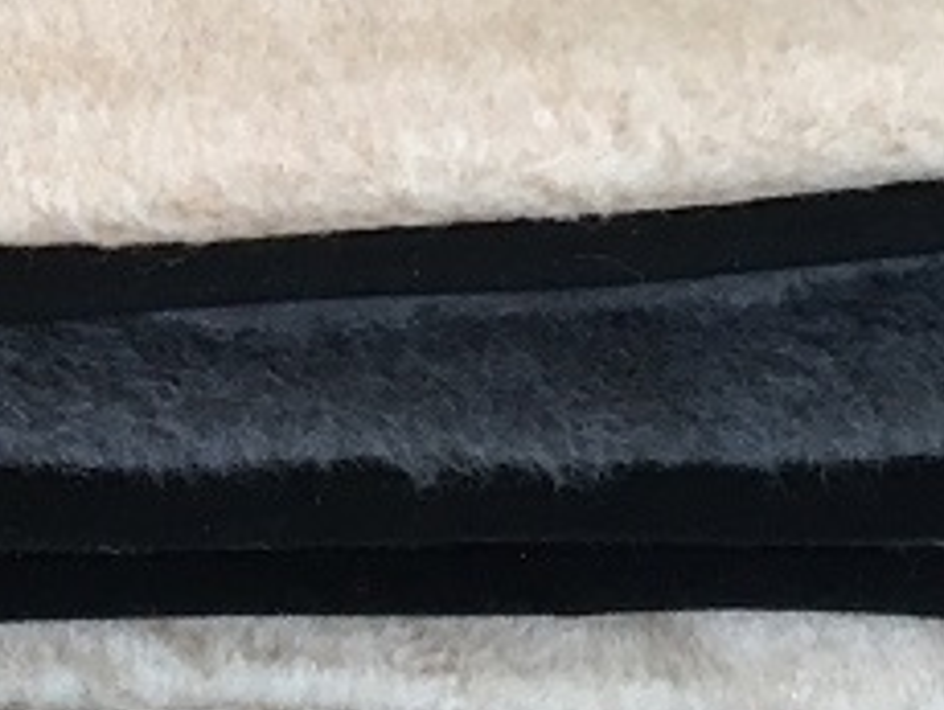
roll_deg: -0.3
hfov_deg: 15.0
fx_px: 3440
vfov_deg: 11.4
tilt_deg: -32.0
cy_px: -320
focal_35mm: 126
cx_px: -218
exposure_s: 1/33
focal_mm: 4.15
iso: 100
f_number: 2.2
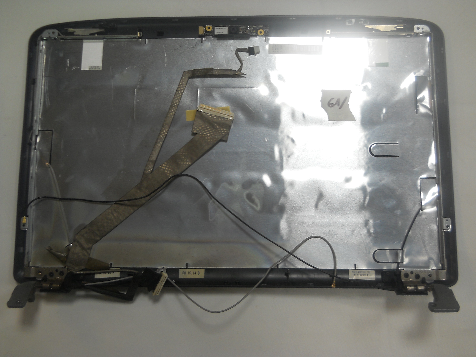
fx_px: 564
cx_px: 238
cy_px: 178
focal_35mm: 41
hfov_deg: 45.8
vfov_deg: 35.1
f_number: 3.1
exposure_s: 1/30
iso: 100
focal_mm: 6.72
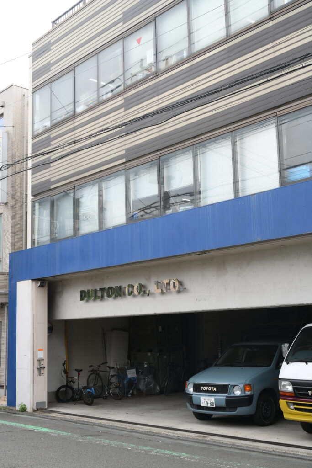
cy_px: 234
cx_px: 156
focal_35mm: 43
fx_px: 559
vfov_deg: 45.4
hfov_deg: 31.2
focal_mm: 43
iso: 200
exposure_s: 1/125
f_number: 7.1
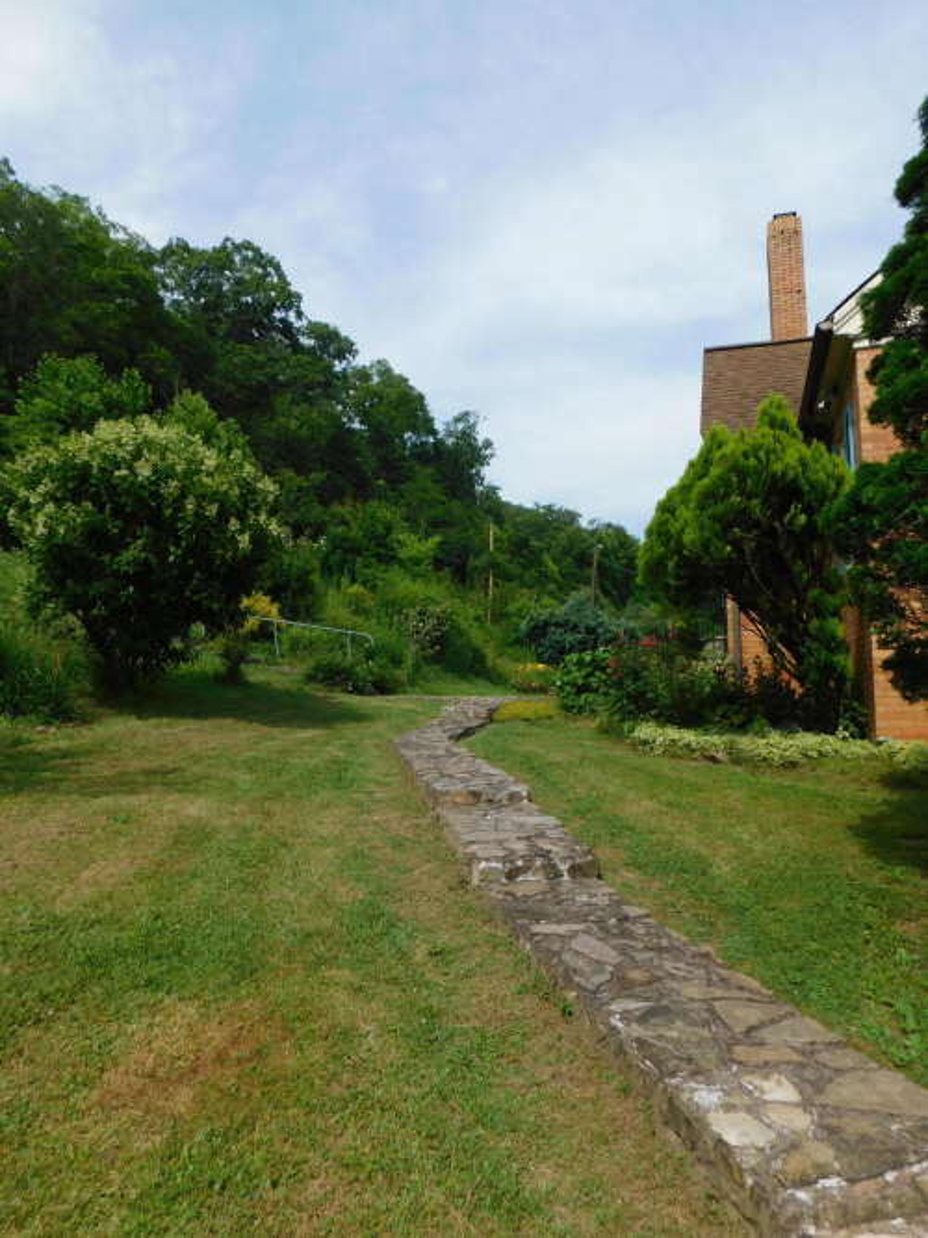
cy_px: 619
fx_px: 822
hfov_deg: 58.9
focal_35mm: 23
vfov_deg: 73.9
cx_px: 464
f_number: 6
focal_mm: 4
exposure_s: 1/400
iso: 125
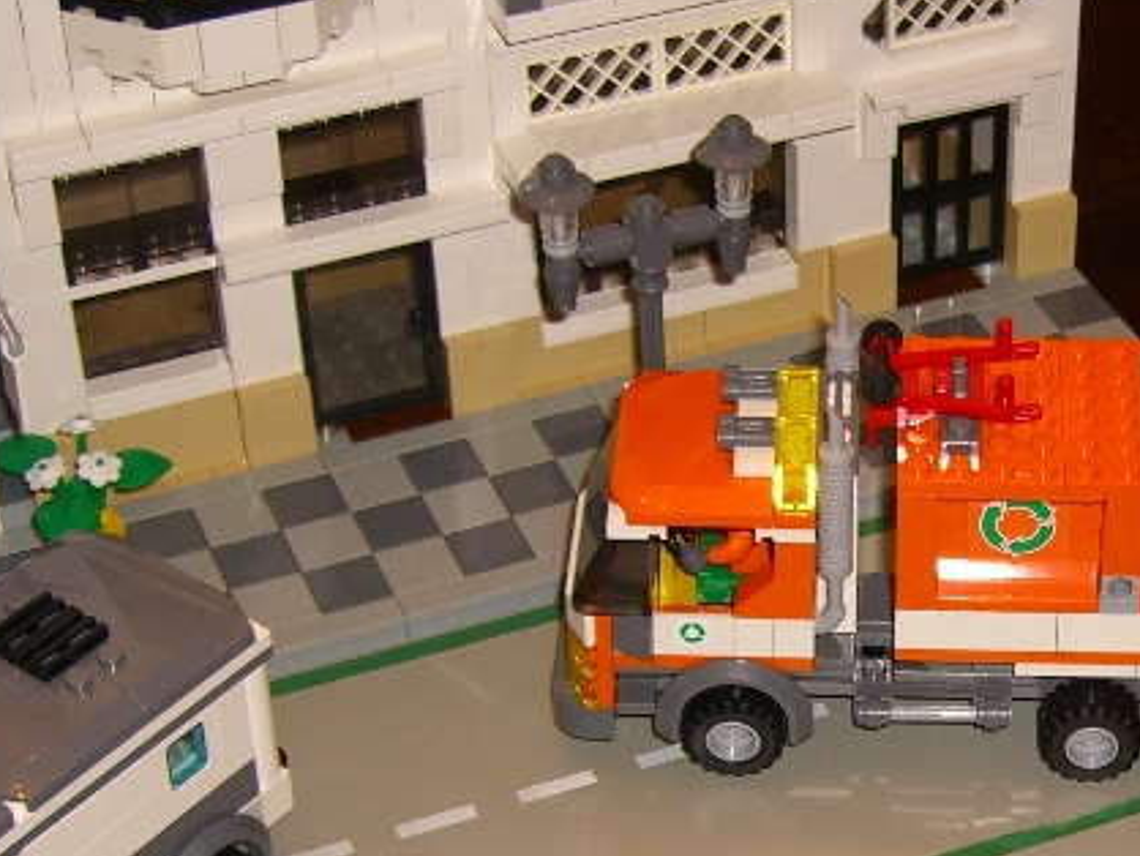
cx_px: 968
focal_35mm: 93
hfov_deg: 20.7
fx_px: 3065
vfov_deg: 15.8
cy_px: 703
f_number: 2.8
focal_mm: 7.9
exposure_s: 1/60
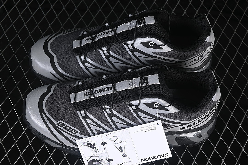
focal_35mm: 75
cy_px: 82
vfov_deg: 18.2
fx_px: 517
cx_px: 124
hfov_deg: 27.0
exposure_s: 1/60
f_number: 6.3
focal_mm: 50
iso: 160
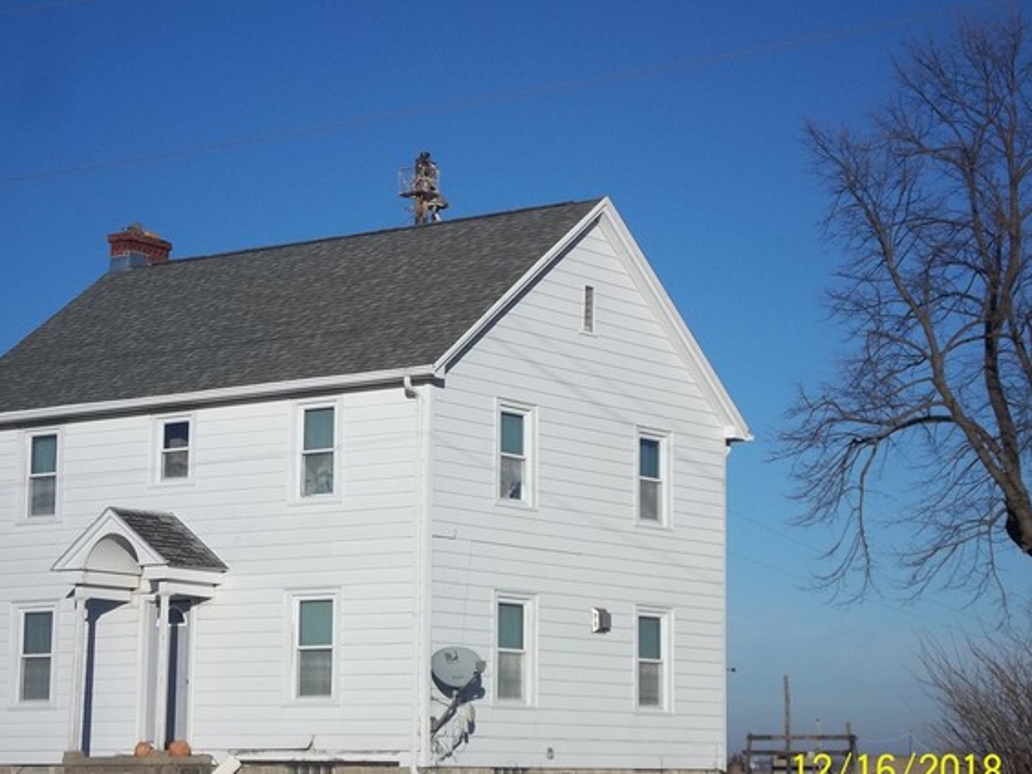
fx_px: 2504
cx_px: 476
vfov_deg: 17.6
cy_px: 437
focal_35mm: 84
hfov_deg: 23.3
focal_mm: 13.2
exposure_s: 1/250
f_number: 9.8
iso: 80
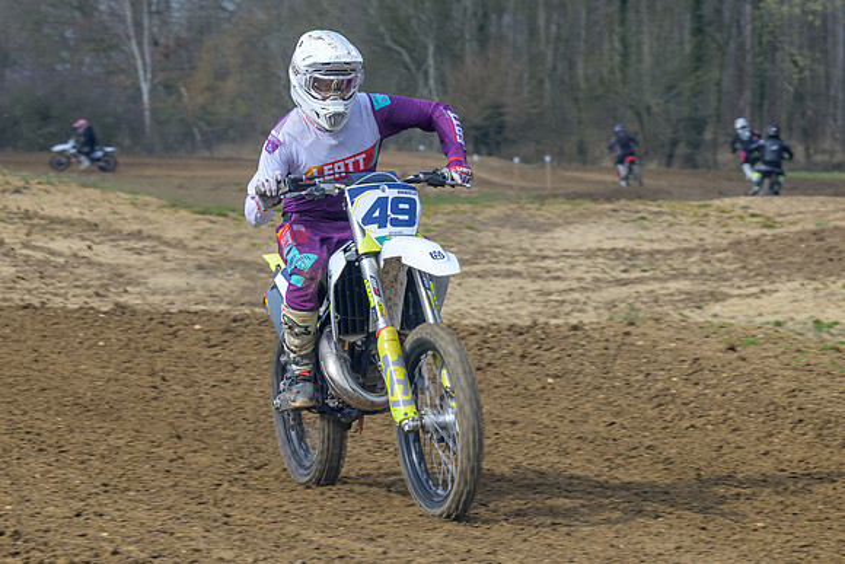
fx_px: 4978
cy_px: 362
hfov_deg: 9.7
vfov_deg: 6.5
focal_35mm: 212
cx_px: 438
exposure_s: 1/320
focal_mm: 110
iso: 100
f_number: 6.3
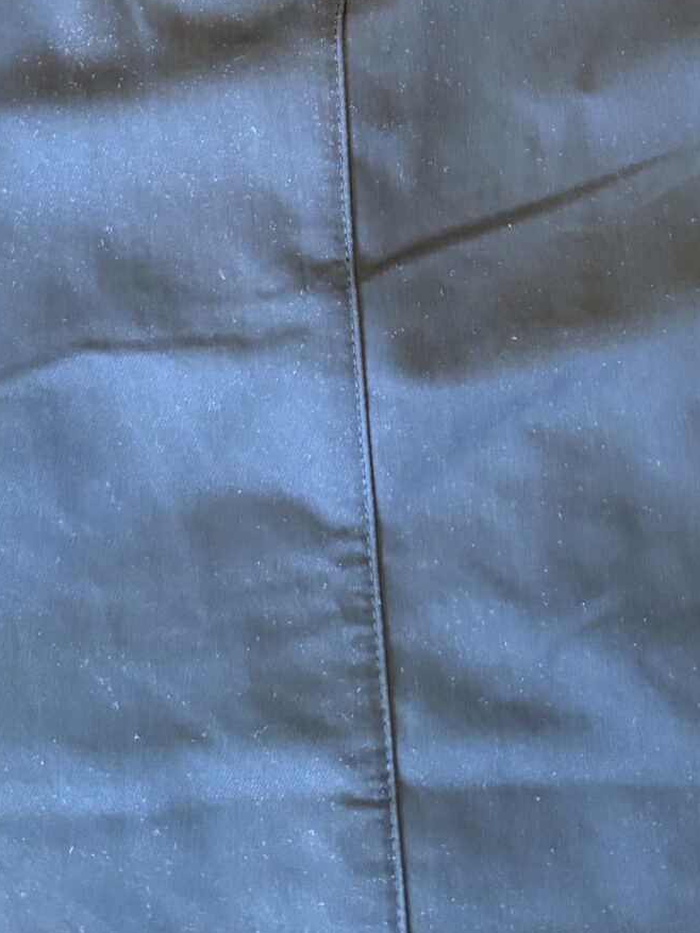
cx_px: 362
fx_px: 1511
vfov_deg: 31.0
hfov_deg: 26.1
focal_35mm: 56
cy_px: -64
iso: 800
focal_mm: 6.76
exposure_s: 1/40
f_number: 1.78
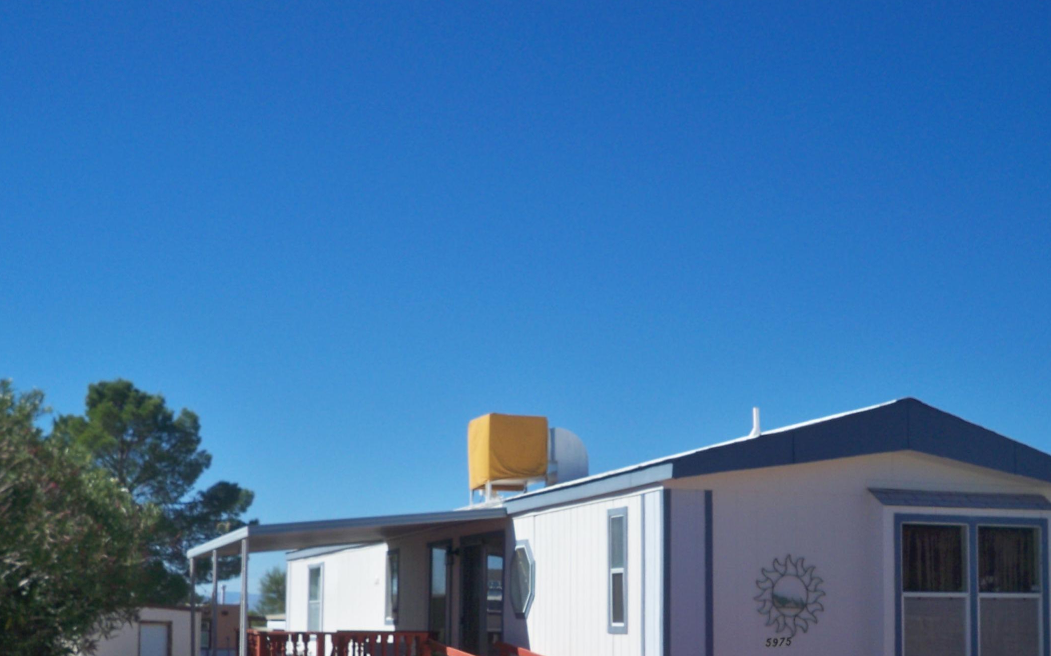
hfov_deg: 38.2
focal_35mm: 53
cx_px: 524
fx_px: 1518
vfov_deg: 24.0
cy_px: 540
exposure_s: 1/500
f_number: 4.7
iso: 80
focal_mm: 6.3
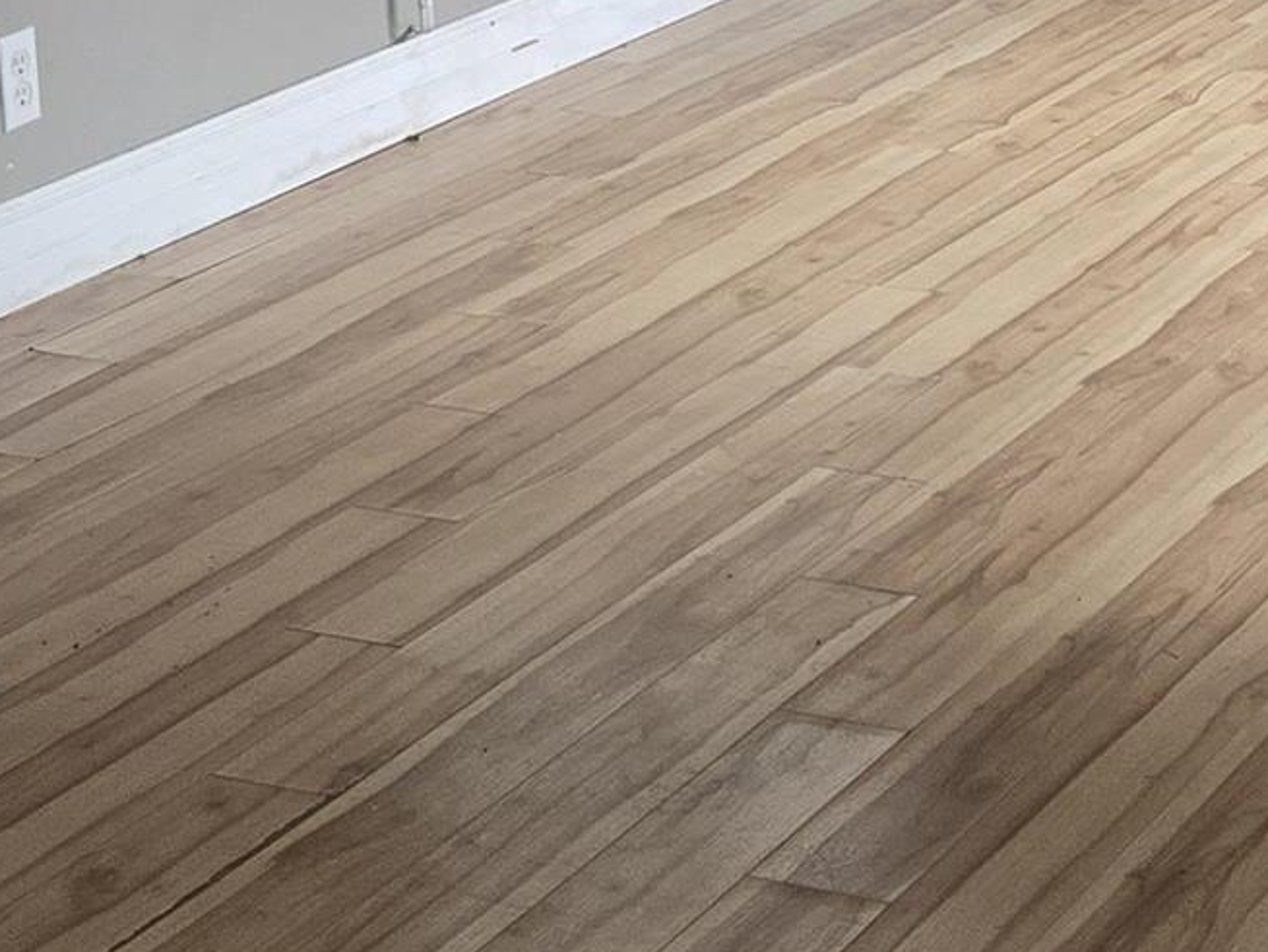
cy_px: -268
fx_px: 3958
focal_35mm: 108
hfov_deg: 18.2
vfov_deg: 13.3
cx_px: 704
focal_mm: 5.4
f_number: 1.8
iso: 200
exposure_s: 1/180
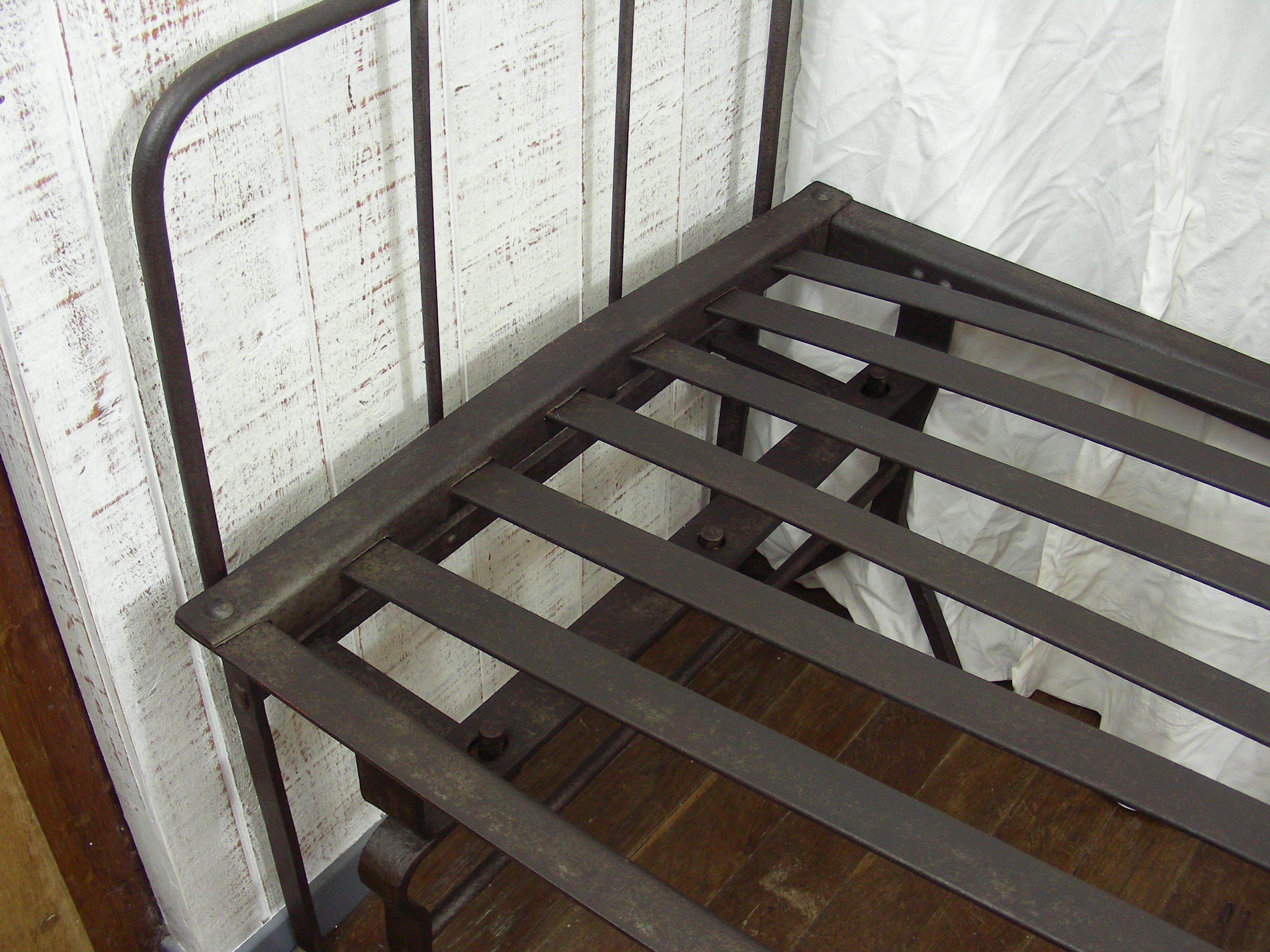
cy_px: 476
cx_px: 635
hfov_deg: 49.0
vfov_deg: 37.7
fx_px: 1394
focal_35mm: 38
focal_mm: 6.3
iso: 113
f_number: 3.5
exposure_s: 1/4.2
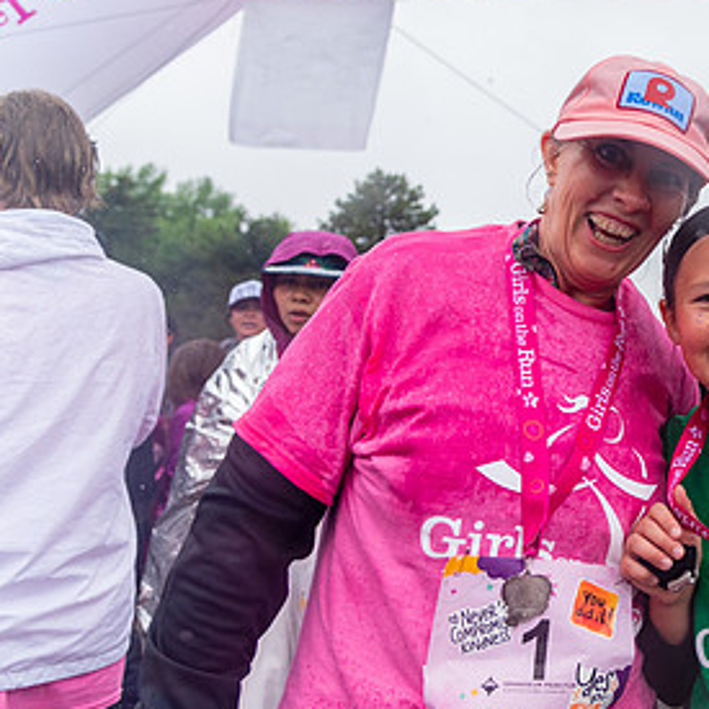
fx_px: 996
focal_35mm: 43
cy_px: 276
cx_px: 740
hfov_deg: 34.8
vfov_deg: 39.0
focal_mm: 24
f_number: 4
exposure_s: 1/2000
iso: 1600
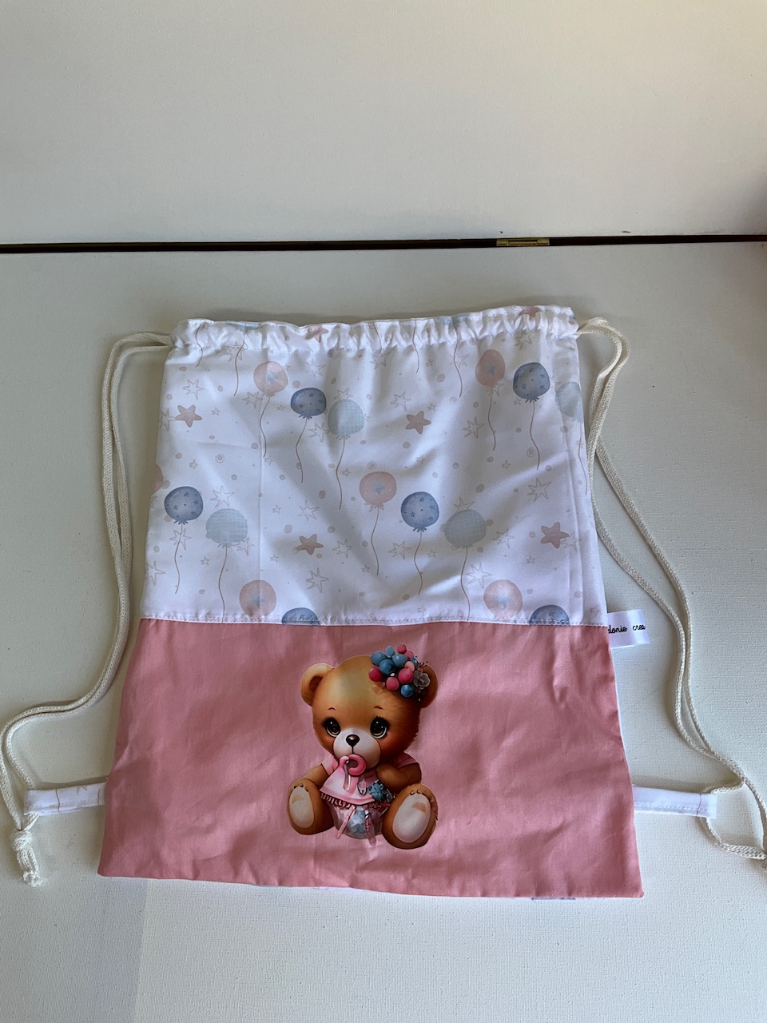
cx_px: 384
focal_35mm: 29
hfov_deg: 48.2
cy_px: 512
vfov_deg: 61.7
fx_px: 857
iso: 20
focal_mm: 3
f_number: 1.8
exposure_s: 1/141
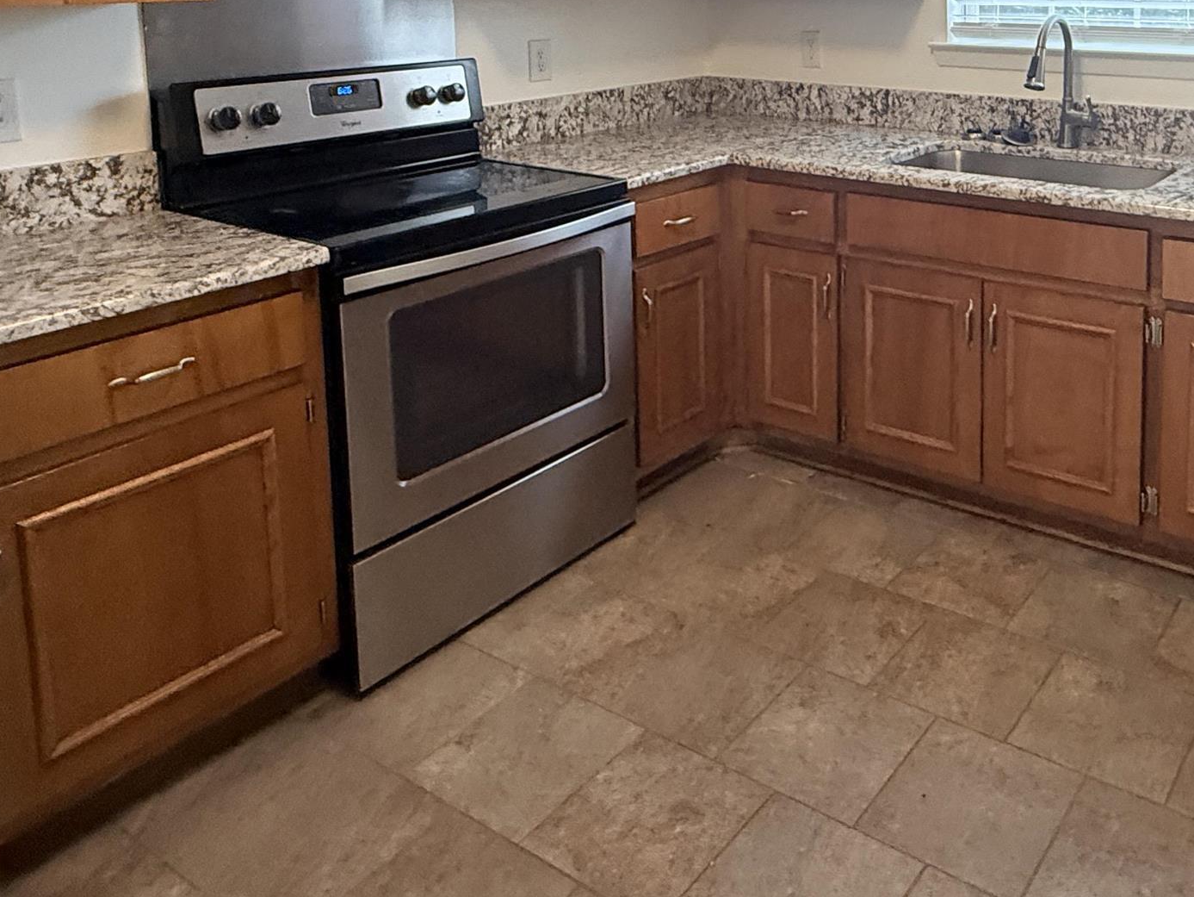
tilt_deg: -5.0
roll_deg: +0.2
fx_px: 1070
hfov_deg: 55.0
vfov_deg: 41.6
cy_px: 78
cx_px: 923
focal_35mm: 31
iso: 400
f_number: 2.2
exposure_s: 1/120
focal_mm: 2.22
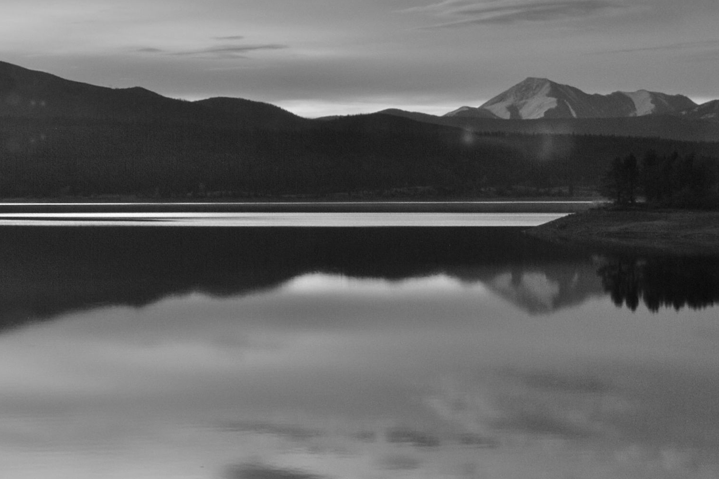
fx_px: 1697
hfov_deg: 23.5
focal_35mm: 85
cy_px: 102
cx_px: 113
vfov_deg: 16.0
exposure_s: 1/25
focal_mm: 22
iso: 100
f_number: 25
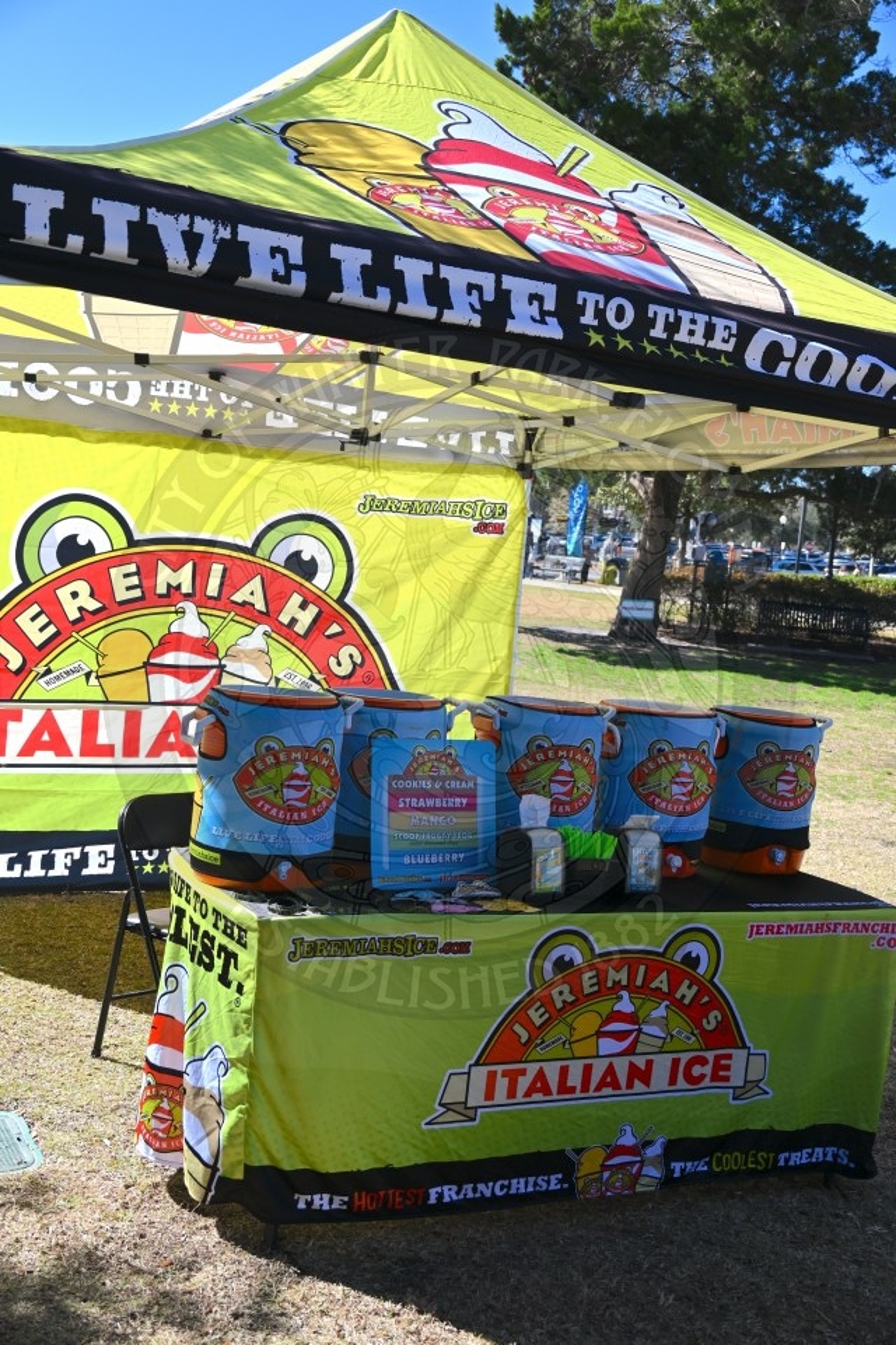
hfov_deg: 37.9
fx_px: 1307
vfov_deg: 54.4
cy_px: 672
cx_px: 448
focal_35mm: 35
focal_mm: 35
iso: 100
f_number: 7.1
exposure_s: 1/320
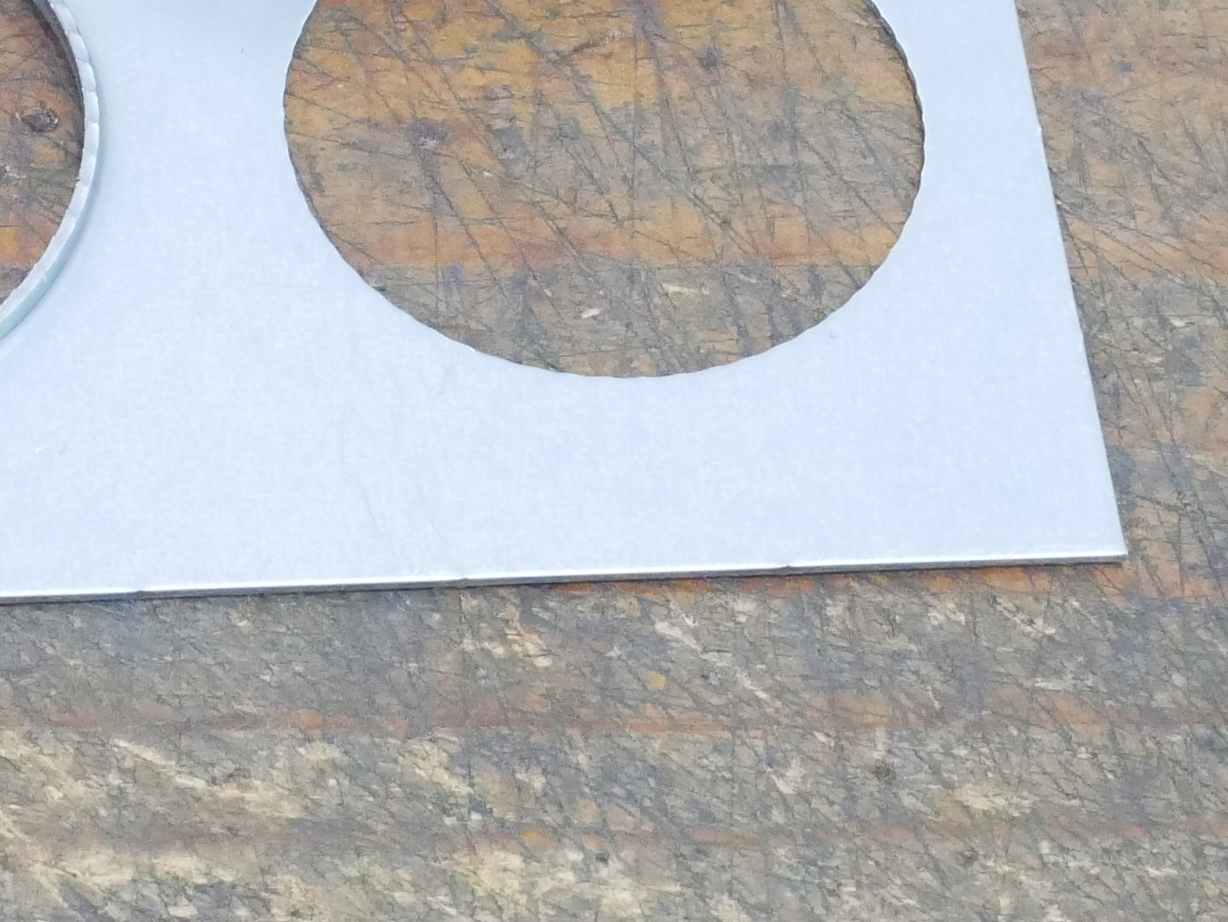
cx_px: 147
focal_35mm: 162
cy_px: -303
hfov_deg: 12.1
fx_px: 5749
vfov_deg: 9.0
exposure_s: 1/25
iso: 3200
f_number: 6.3
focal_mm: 23
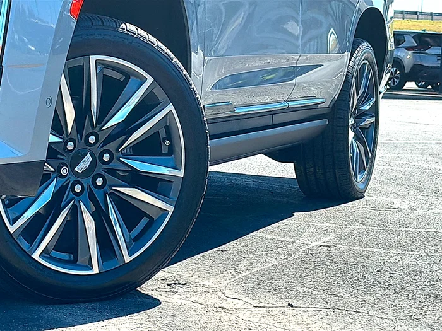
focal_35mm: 87
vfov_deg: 17.0
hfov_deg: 22.5
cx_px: 221
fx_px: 1111
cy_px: 166
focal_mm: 6.86
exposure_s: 1/2985
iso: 100
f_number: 1.78
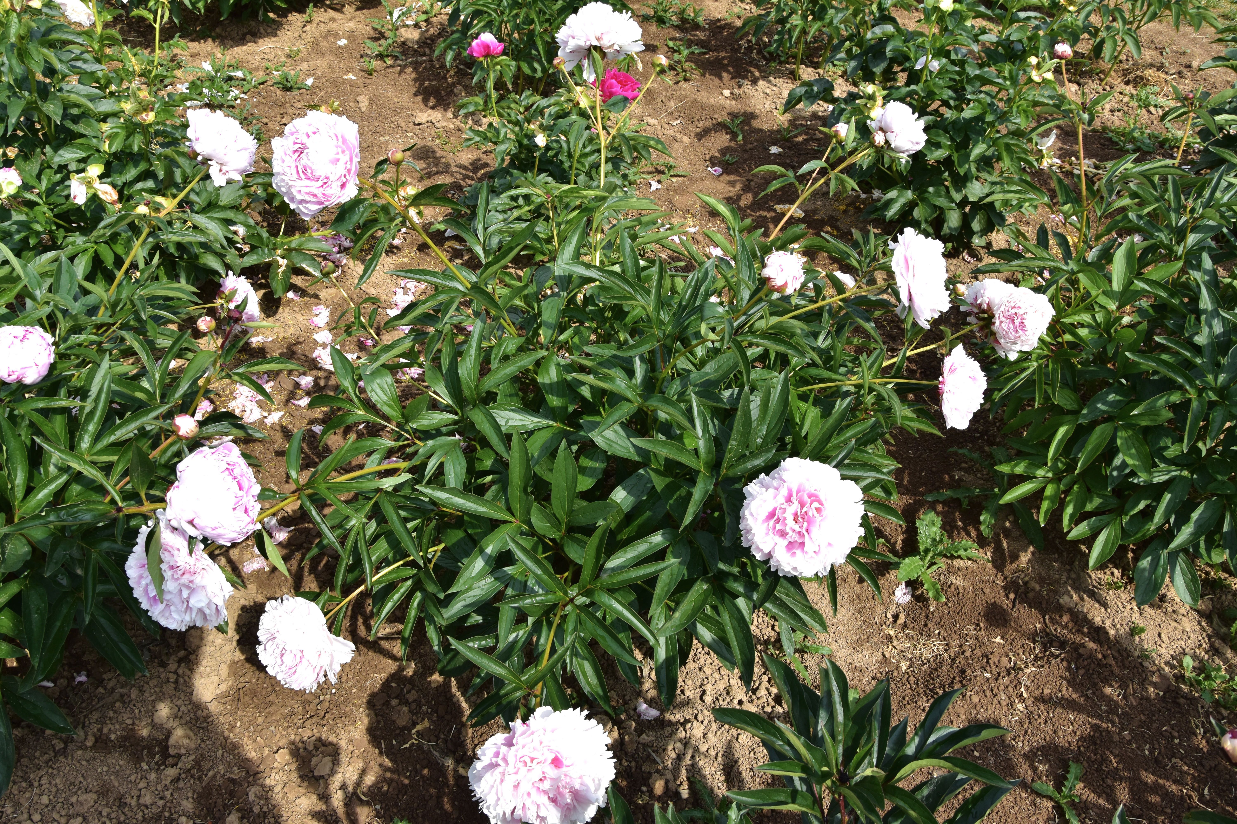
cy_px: 412
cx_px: 618
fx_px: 928
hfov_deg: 67.4
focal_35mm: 27
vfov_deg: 47.9
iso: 400
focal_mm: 18
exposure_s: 1/500
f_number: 11
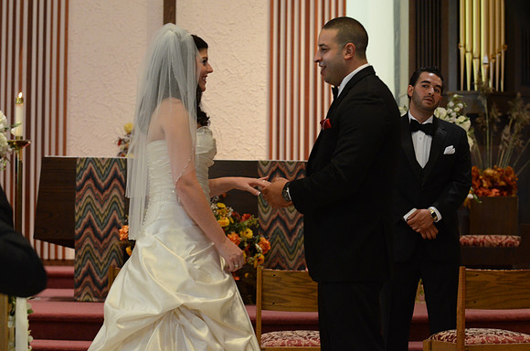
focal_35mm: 105
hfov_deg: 19.5
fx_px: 1542
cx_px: 265
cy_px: 176
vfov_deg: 13.0
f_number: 5
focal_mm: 70
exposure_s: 1/60
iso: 2000
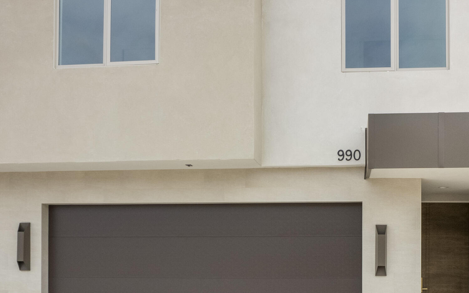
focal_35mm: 45
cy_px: 238
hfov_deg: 44.0
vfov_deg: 28.0
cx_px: 297
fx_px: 575
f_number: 2.8
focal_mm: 8.38
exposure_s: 1/800
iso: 150
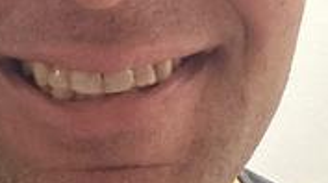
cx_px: 107
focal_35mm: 111
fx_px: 964
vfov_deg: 10.5
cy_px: -100
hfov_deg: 19.2
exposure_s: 1/25
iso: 400
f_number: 1.9
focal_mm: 2.69
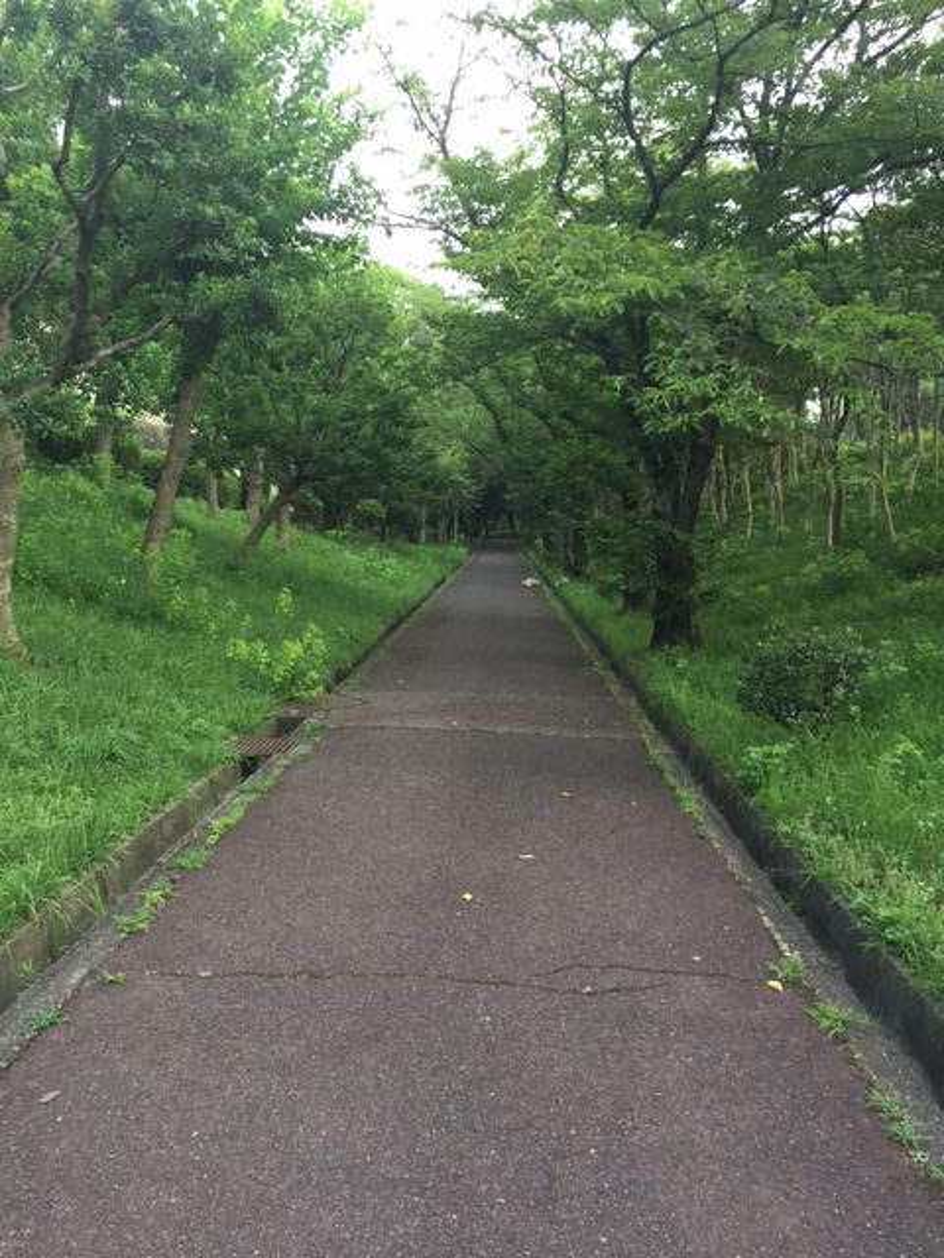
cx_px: 472
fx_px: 1054
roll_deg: -1.9
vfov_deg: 61.7
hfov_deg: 48.2
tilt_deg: -7.8
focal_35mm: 29
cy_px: 629
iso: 64
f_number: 2.2
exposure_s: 1/30
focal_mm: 4.15
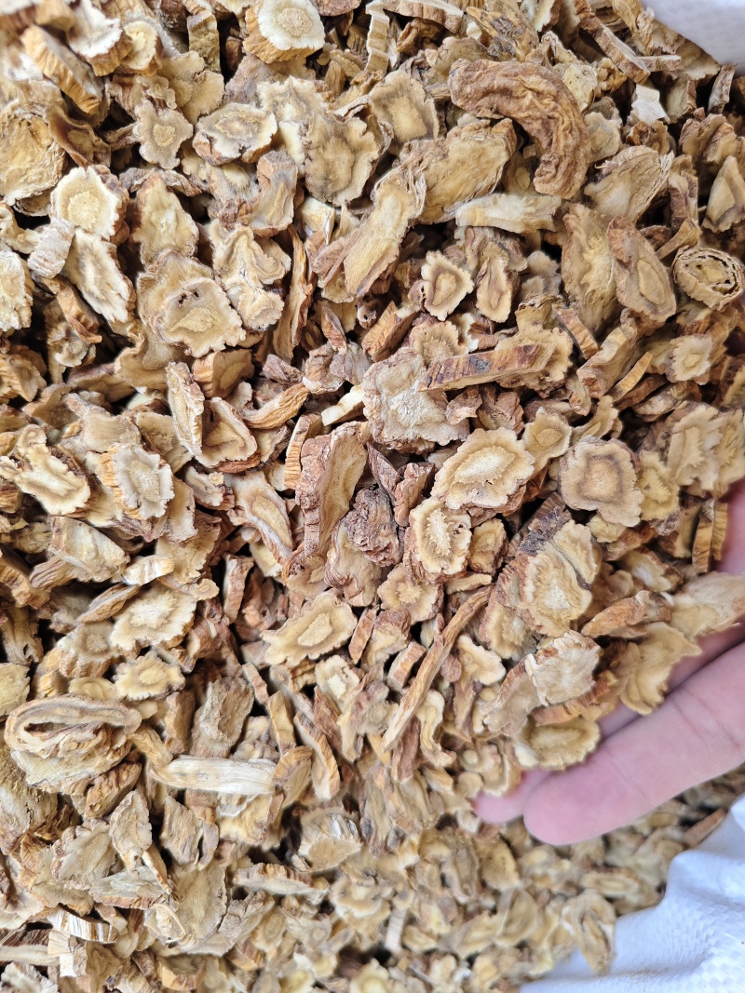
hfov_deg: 58.9
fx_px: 660
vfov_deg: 73.9
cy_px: 496
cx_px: 372
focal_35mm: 23
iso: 725
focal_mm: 5.56
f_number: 1.88
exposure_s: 1/468
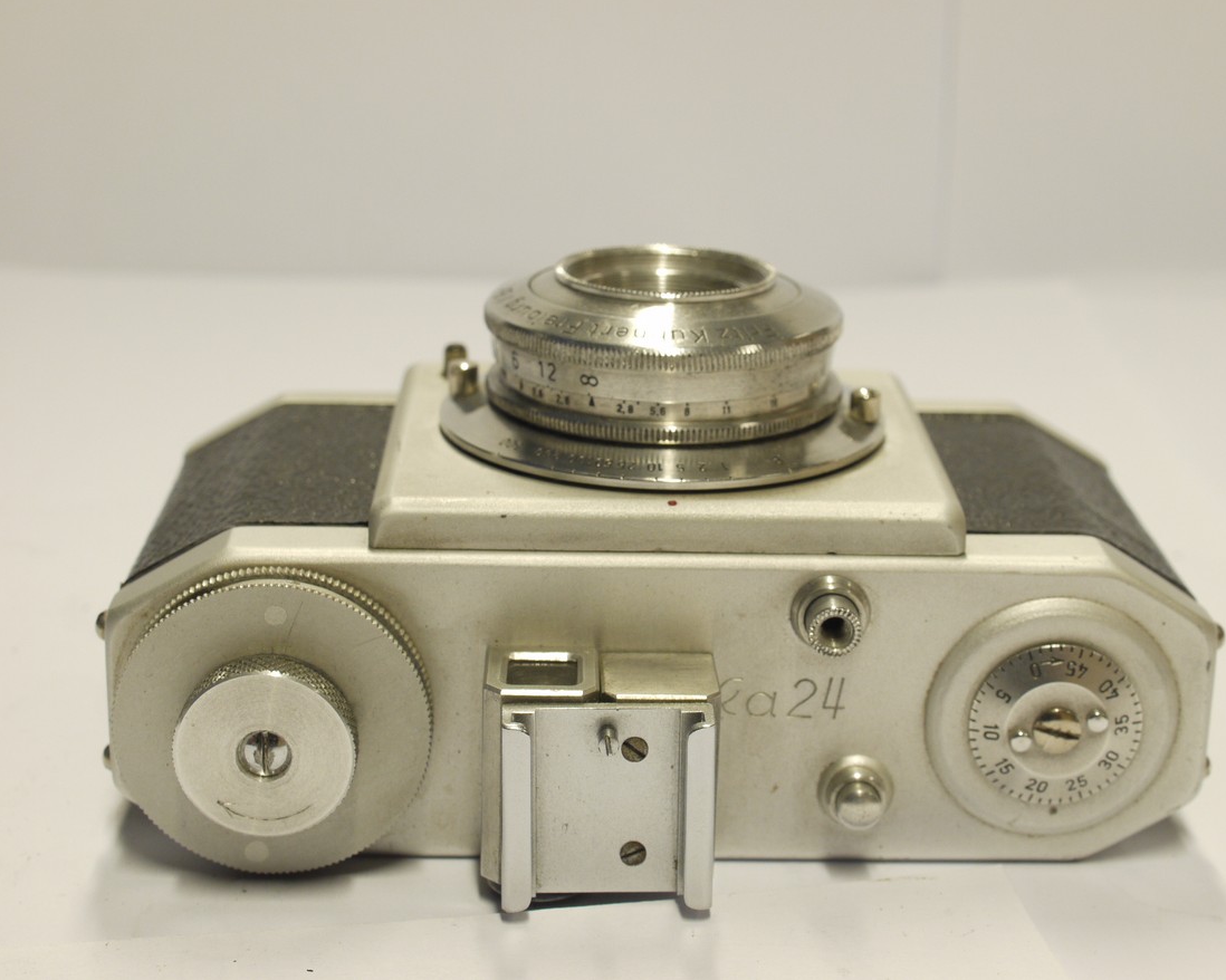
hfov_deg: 29.6
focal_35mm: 64
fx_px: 2322
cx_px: 667
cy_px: 479
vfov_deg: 23.8
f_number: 8
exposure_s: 1/15
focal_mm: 30
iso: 400
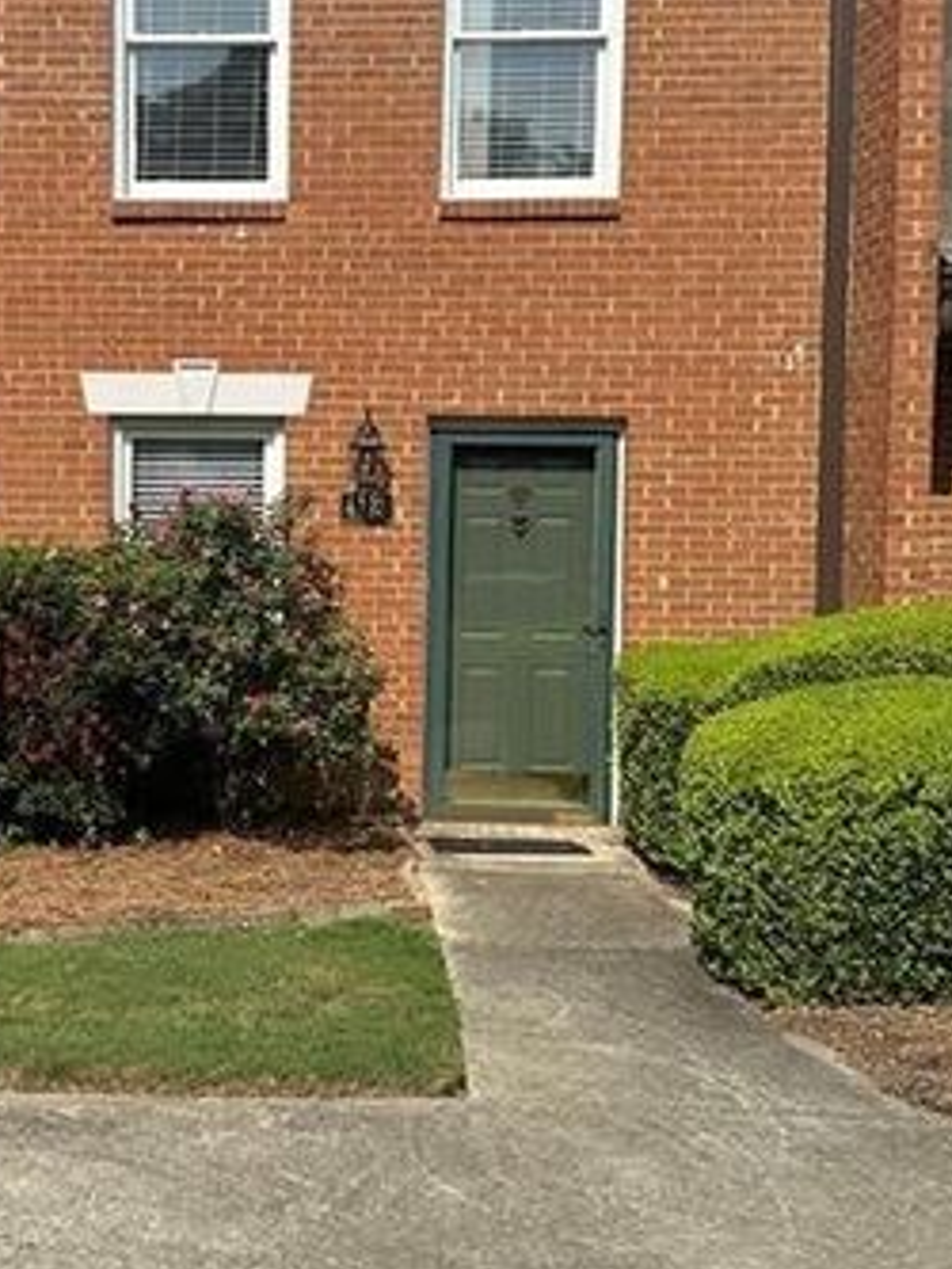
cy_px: 570
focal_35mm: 48
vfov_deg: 39.6
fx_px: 1759
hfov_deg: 29.7
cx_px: 225
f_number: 1.78
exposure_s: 1/4348
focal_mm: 6.86
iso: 80
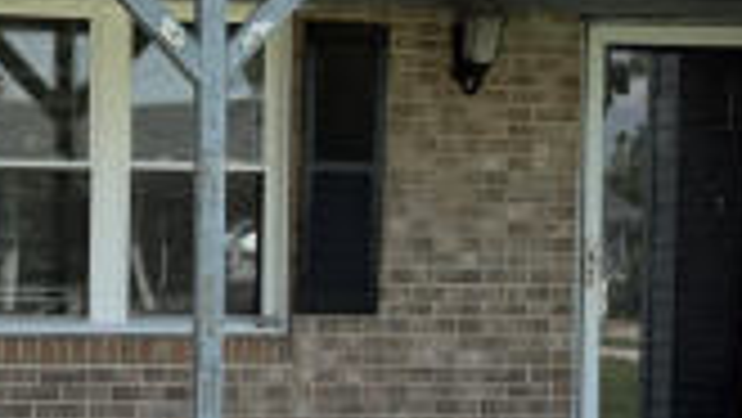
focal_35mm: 106
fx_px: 2087
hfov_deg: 20.0
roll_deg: -0.4
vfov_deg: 11.4
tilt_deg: -2.7
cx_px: 173
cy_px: 319
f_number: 1.78
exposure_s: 1/2169
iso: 100
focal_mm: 6.76
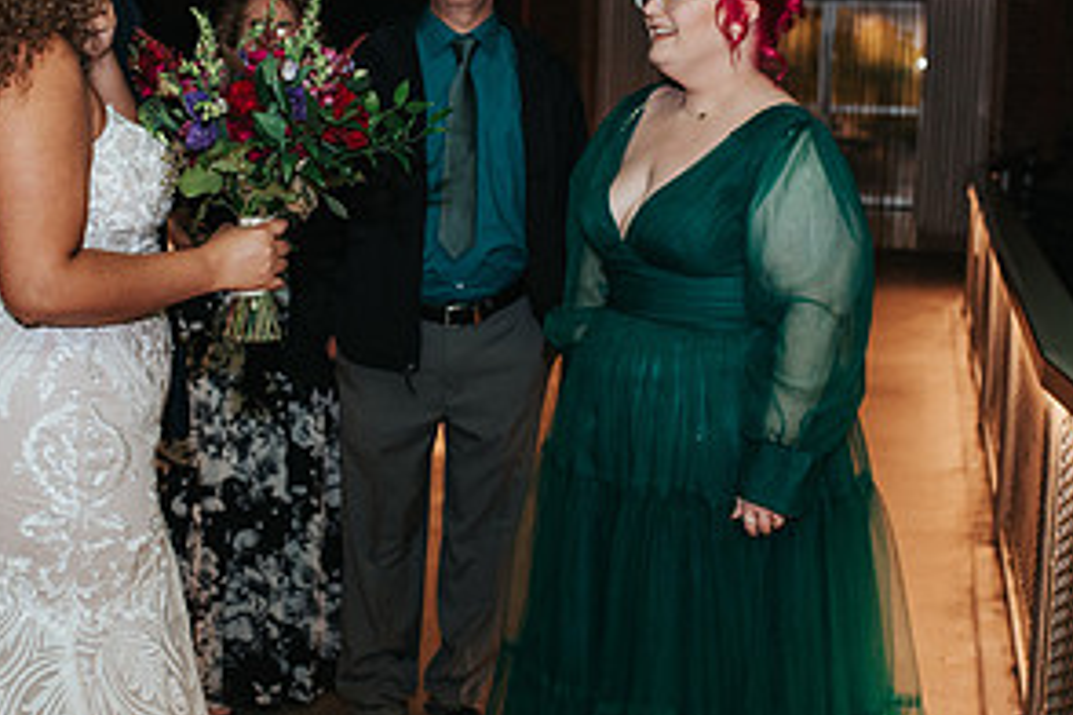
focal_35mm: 69
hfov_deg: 29.1
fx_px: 2056
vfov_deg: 19.7
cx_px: 372
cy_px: 312
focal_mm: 35
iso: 1000
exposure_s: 1/200
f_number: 2.8
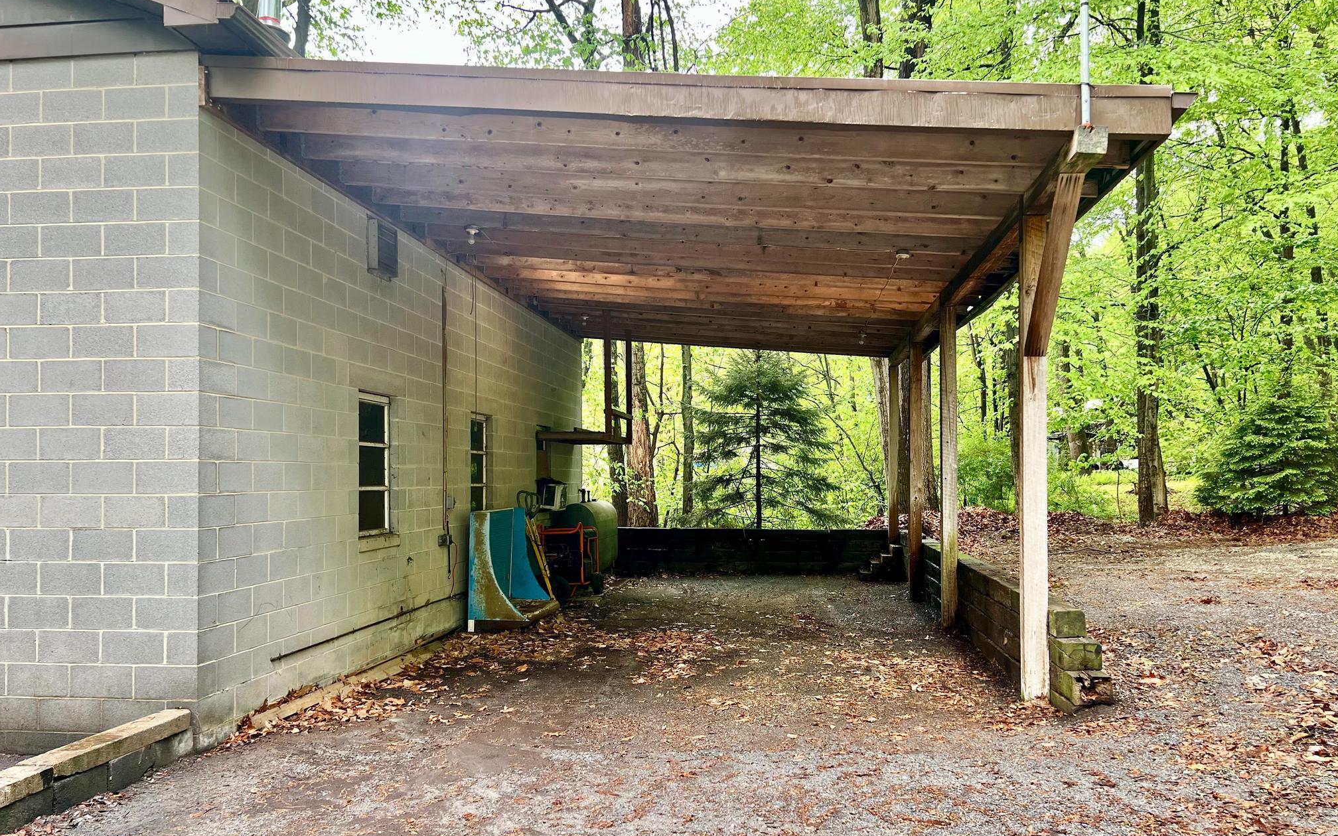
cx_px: 674
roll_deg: +0.5
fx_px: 1021
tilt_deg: +1.1
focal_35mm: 28
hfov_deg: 66.5
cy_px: 449
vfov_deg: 44.5
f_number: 1.5
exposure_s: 1/121
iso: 100
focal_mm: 5.7
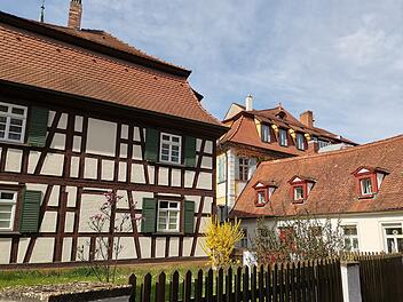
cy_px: 151
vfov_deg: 53.1
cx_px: 202
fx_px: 303
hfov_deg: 67.3
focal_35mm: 26
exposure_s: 1/1543
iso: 50
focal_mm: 4.75
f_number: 1.8
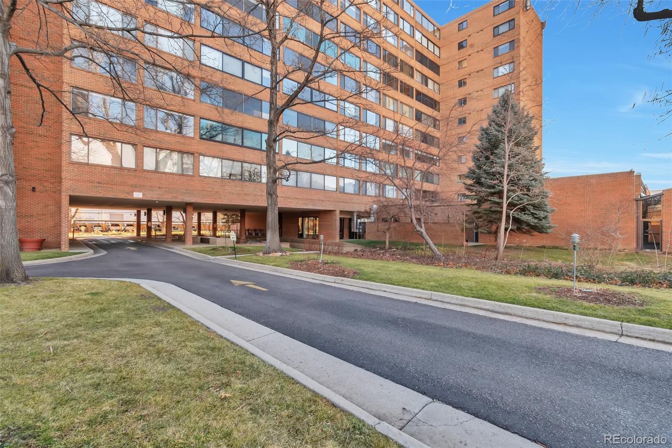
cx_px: 336
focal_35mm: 15
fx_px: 280
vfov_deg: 77.3
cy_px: 224
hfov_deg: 100.4
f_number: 16
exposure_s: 1/13
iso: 125
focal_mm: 10
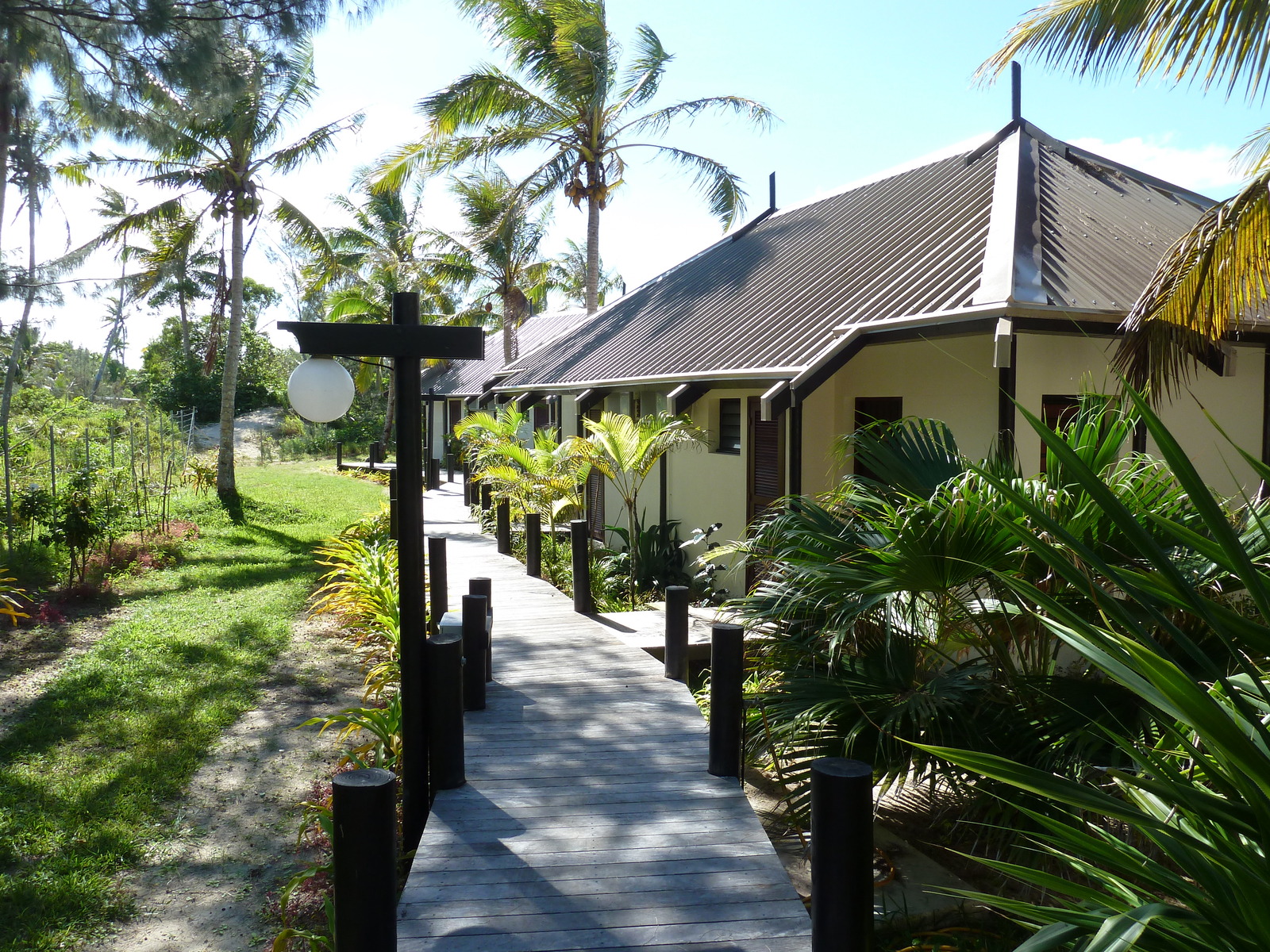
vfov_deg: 54.9
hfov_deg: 69.4
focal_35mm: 25
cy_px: 476
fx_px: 917
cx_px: 635
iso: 80
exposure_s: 1/250
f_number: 4
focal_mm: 4.1
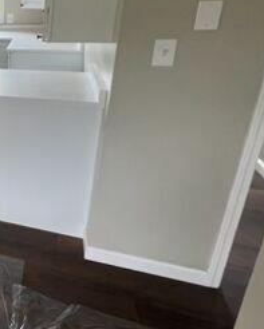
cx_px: -110
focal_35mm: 33
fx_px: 322
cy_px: 94
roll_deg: +2.8
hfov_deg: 30.4
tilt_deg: -18.4
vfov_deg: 52.5
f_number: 1.8
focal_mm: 1.57
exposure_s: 1/99
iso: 80
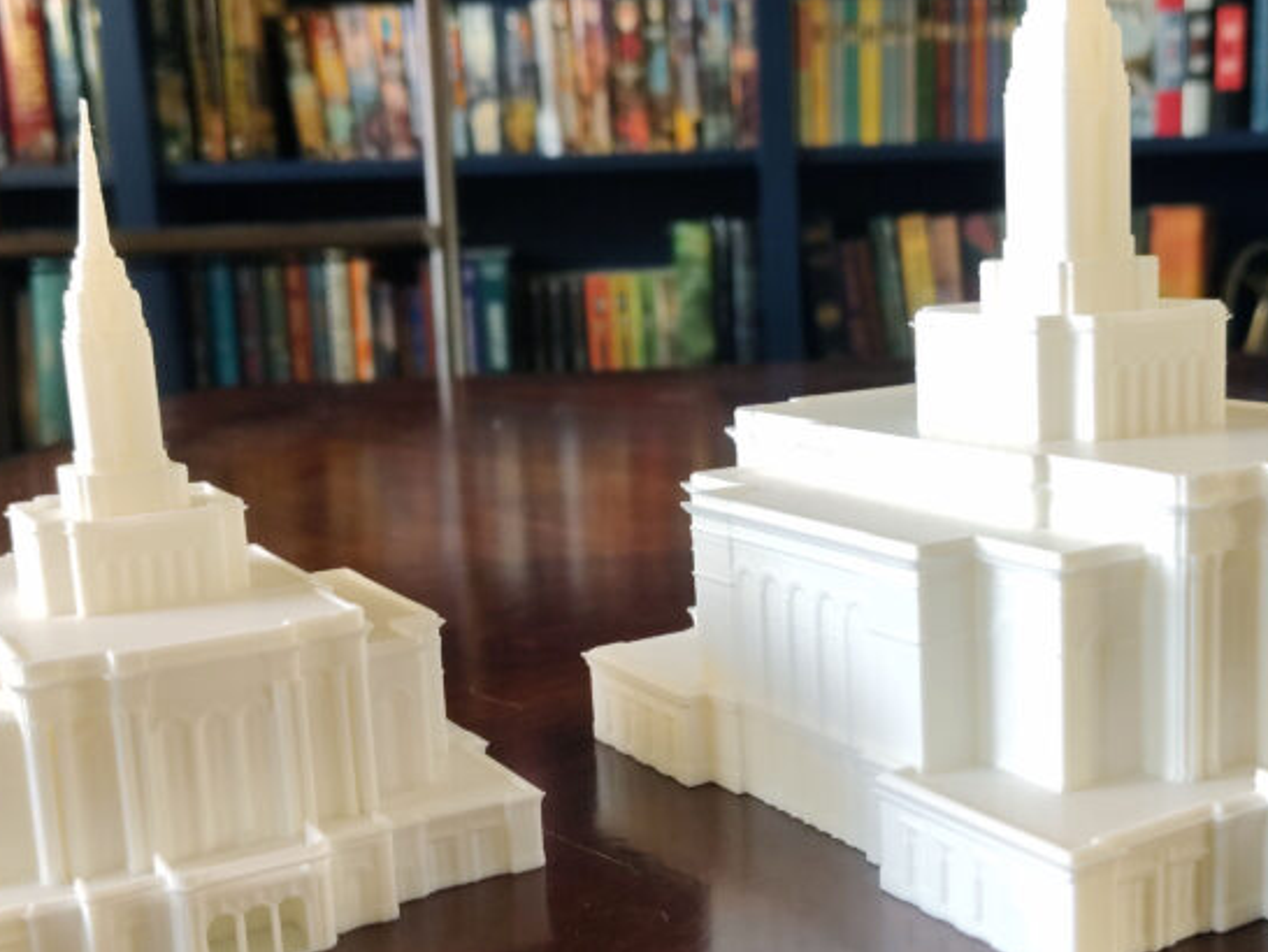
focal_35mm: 45
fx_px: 1649
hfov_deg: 41.9
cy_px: 532
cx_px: 764
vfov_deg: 32.2
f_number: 1.8
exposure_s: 1/15
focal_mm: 5.56
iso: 100
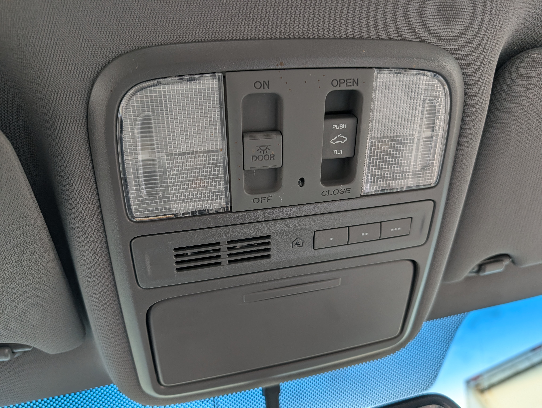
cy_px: 204
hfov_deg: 71.5
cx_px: 271
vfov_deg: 56.9
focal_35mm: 24
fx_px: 376
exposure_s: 1/154
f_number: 1.68
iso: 55
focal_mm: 6.9
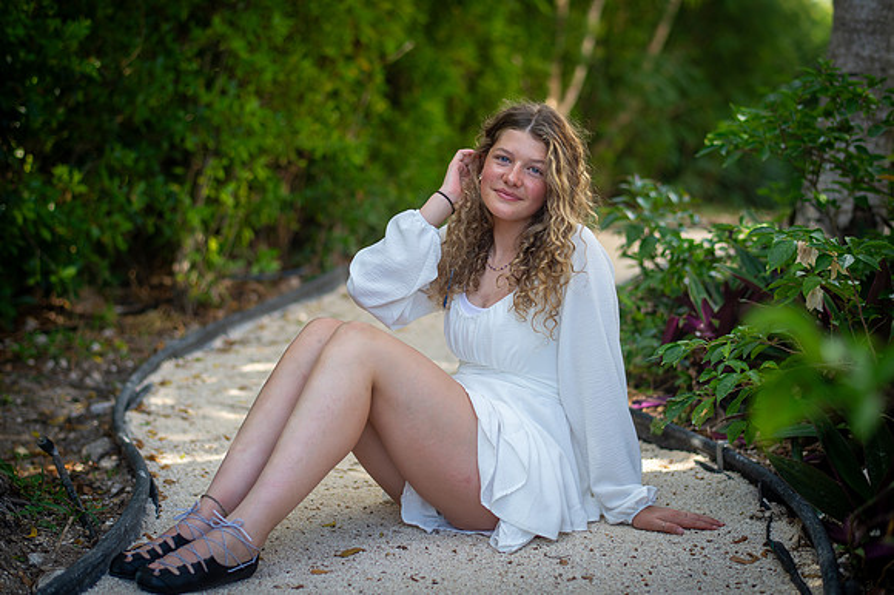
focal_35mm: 58
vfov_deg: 23.4
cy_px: 298
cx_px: 447
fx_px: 1439
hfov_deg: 34.5
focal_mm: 58
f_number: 2.2
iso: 400
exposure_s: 1/640
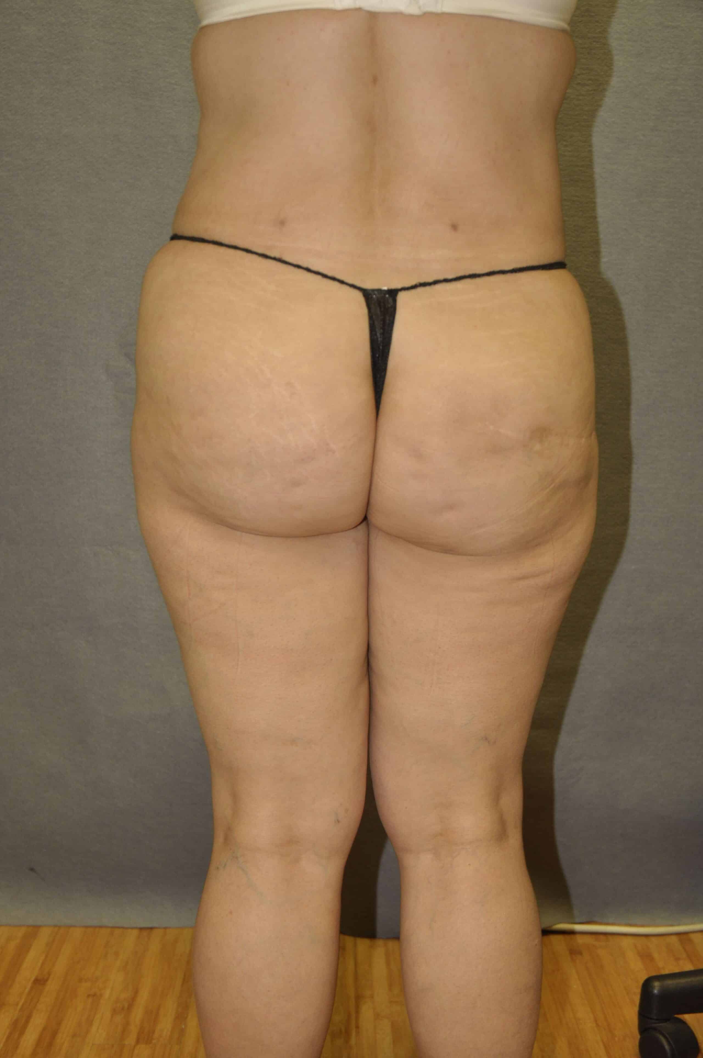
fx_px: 1366
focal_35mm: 46
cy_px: 529
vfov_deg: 42.4
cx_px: 352
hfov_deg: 28.9
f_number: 4
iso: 400
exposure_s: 1/60
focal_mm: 31
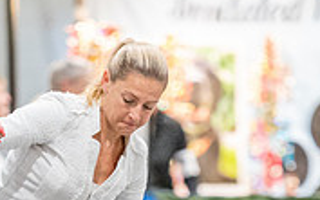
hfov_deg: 3.1
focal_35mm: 668
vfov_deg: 2.0
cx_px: 184
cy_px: 307
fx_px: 5831
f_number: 2.8
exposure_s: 1/250
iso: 6400
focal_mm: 200
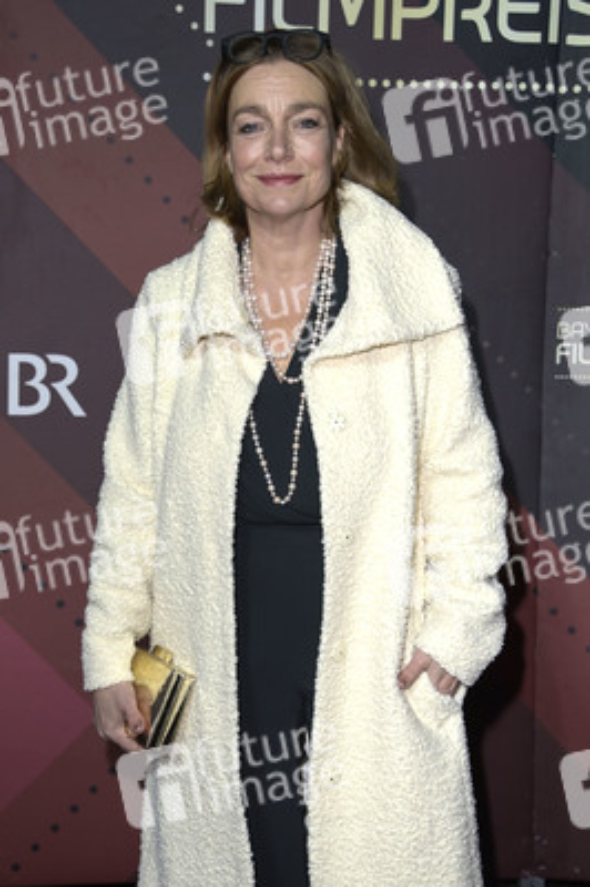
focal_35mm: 55
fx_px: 1354
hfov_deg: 24.6
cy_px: 444
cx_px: 295
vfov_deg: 36.3
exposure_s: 1/250
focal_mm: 55
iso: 640
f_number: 6.3
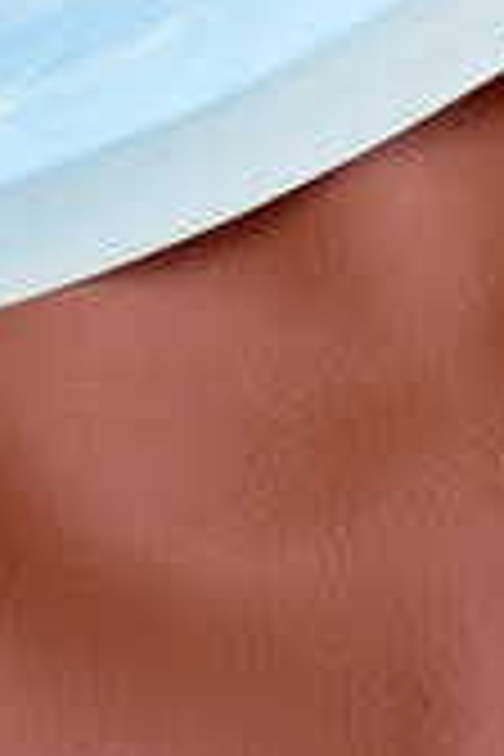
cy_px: -842
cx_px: 277
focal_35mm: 357
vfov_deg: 5.6
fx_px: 7496
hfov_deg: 3.9
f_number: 7.1
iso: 280
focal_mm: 50
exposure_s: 1/80
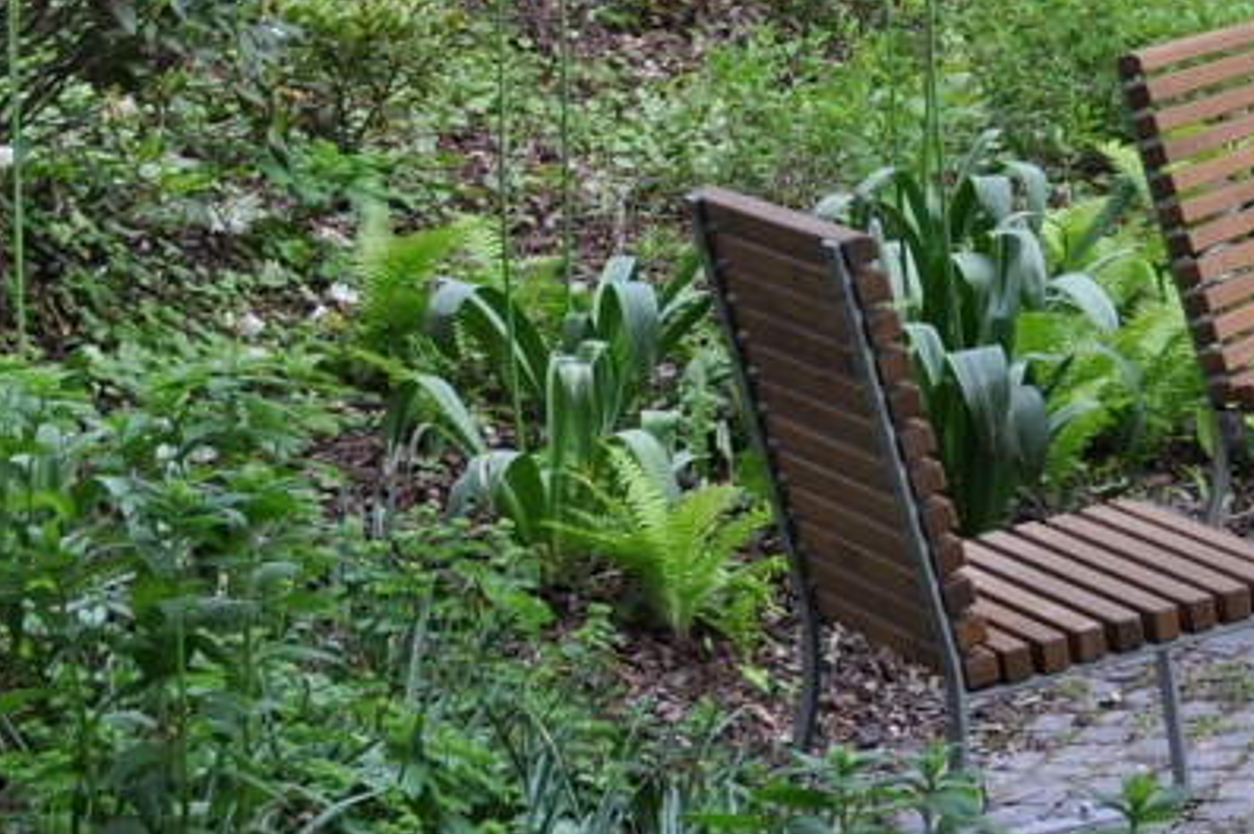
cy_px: -92
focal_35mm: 116
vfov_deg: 11.6
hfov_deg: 16.6
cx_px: 1652
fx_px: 4037
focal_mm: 24
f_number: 5.6
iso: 250
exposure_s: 1/125
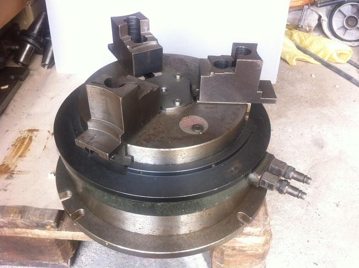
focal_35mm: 35
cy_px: 134
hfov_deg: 52.7
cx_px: 180
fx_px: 362
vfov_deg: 40.6
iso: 100
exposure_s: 1/60
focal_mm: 3.85
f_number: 2.8
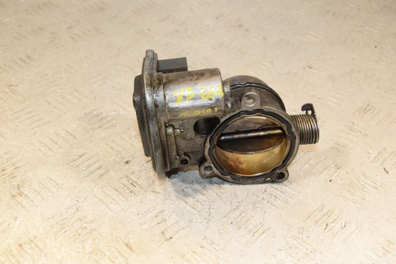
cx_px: 198
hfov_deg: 38.9
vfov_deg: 26.5
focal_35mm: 51
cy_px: 132
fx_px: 561
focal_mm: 34
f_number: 7.1
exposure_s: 1/200
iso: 1600
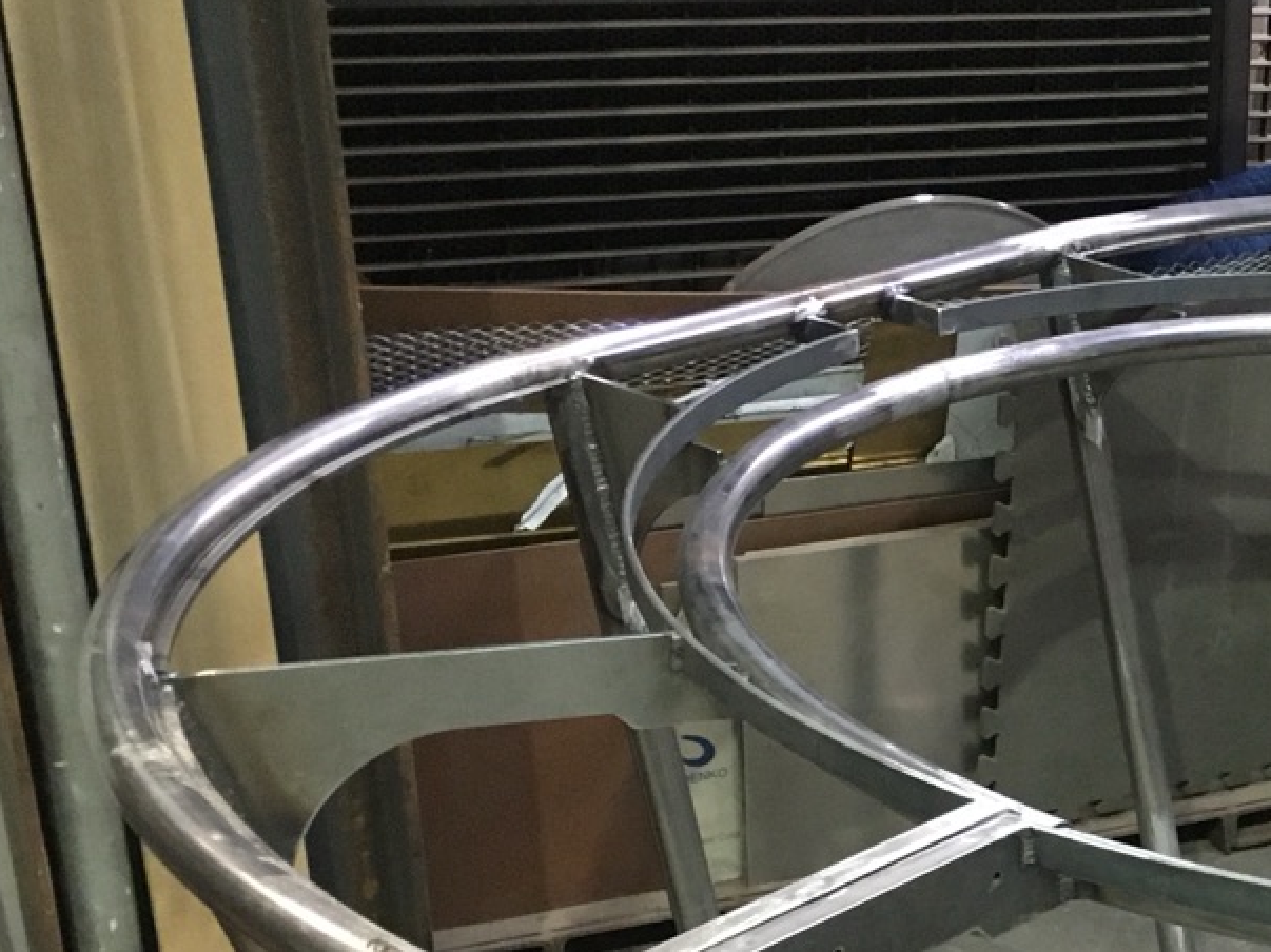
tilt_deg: -27.8
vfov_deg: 18.5
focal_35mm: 77
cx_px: 1499
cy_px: 1015
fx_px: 2827
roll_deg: -5.7
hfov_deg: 23.3
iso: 200
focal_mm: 4.15
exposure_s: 1/20
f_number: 2.2
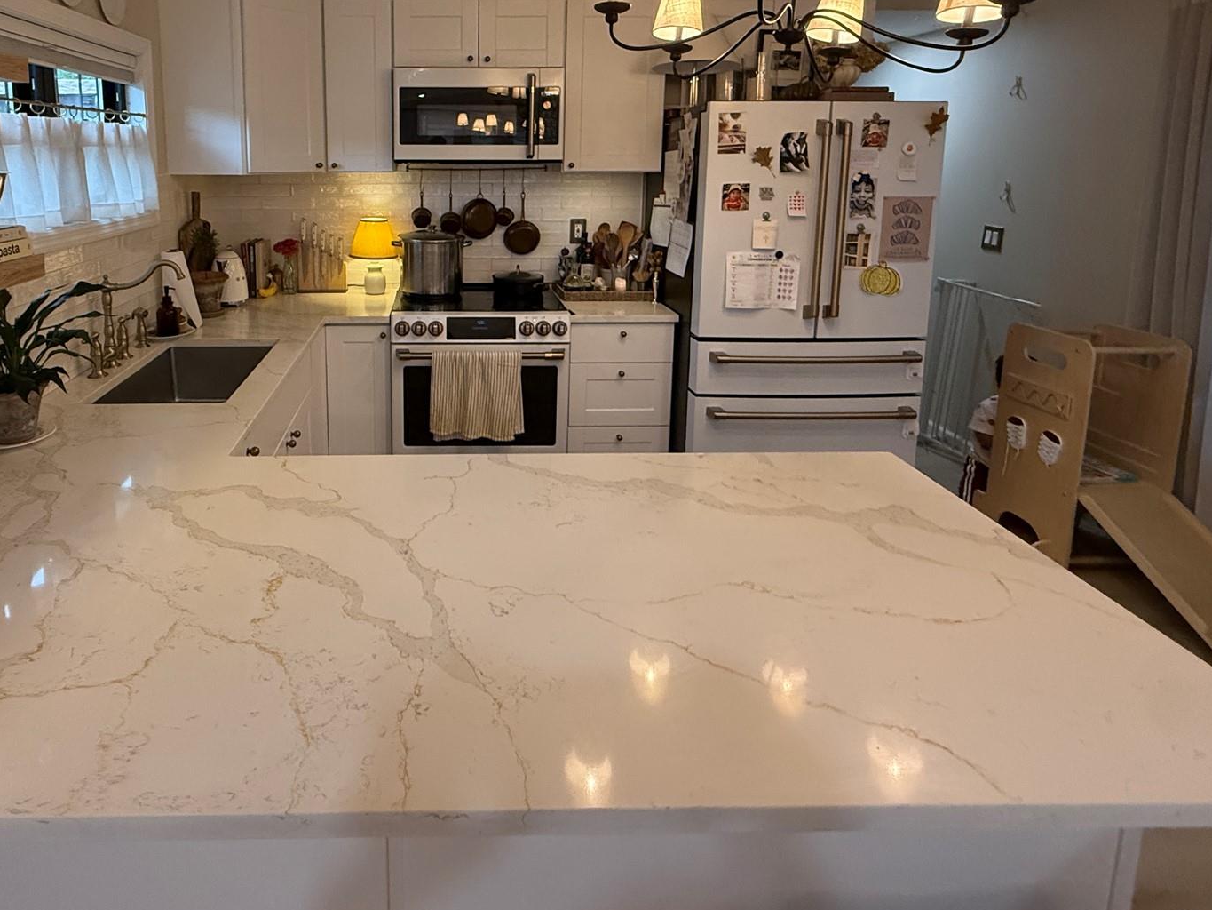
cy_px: 269
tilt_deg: -8.3
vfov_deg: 61.1
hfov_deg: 77.5
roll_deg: +0.5
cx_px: 453
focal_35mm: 21
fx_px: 735
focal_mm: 2.22
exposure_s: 1/120
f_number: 2.2
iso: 500
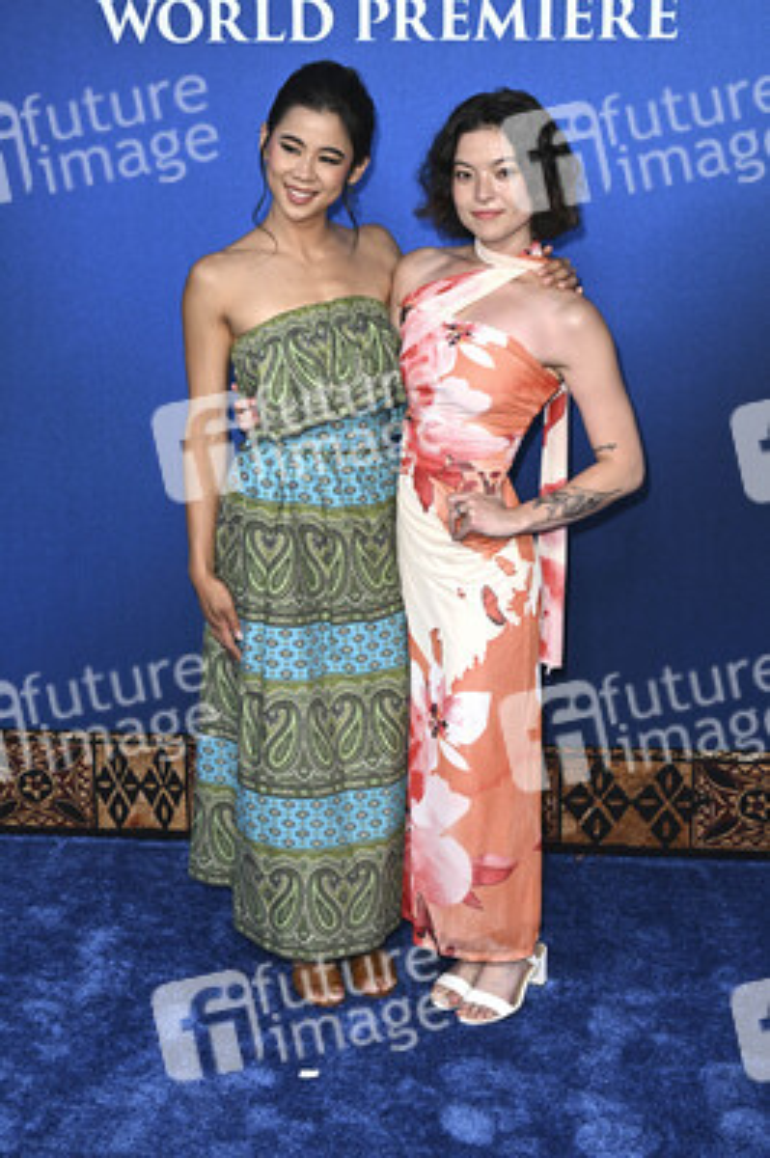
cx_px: 385
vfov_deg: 43.6
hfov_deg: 29.8
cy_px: 579
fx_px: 1446
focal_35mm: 45
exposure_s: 1/250
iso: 1000
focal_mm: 45
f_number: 6.3
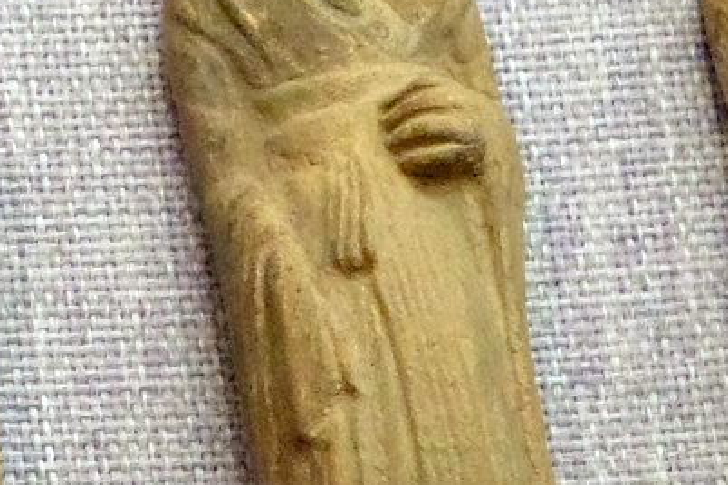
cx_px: -130
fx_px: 3862
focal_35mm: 191
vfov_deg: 7.2
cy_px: 293
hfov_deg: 10.6
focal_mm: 26
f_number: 2.8
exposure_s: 1/40
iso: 3200
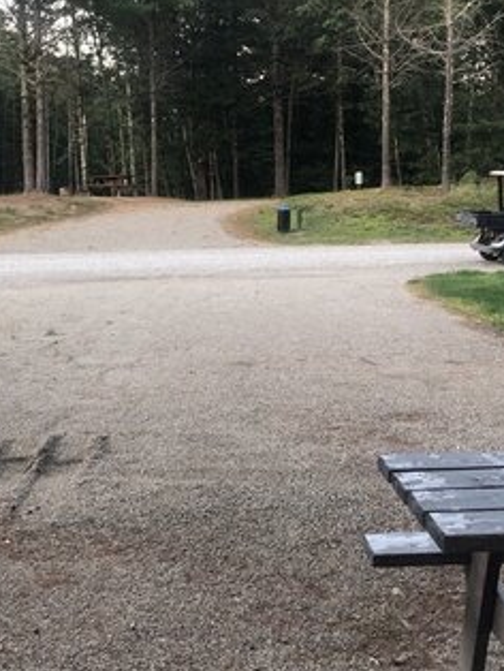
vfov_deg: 33.6
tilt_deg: -4.5
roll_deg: +1.1
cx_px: 186
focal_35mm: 57
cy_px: 265
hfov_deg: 25.6
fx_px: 1105
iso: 40
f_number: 1.8
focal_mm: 3.99
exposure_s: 1/17
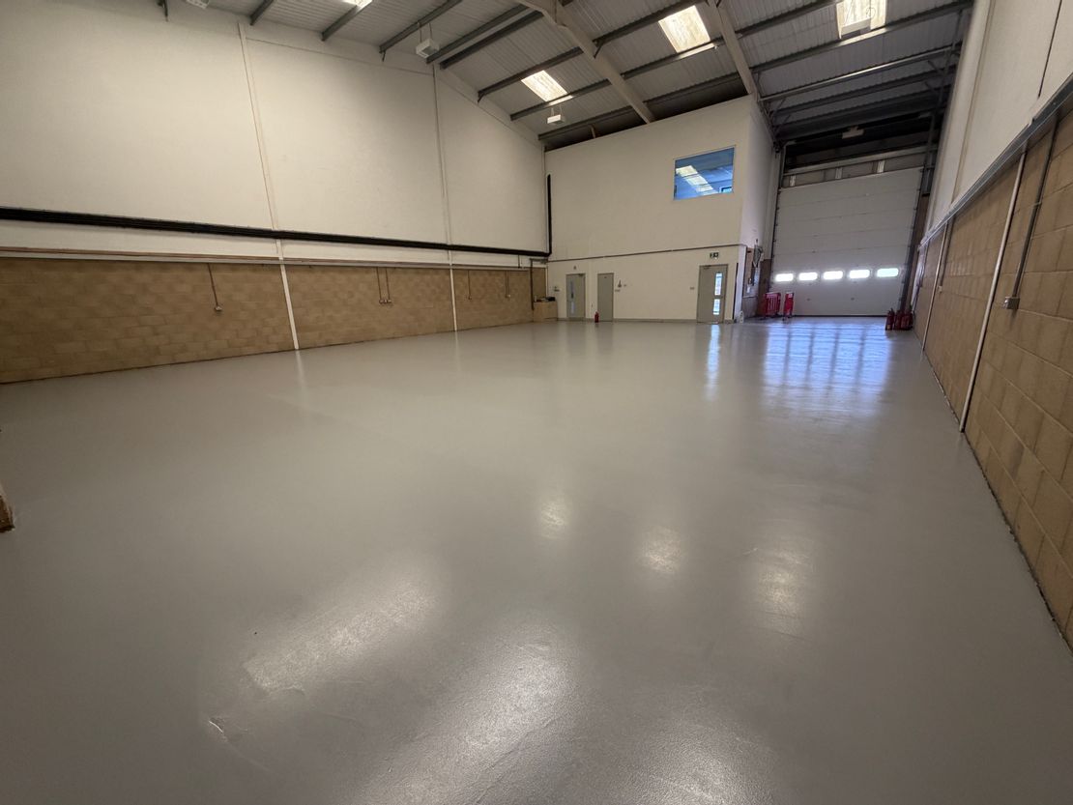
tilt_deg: -13.8
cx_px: 536
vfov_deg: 85.7
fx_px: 434
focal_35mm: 14
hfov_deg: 102.1
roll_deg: +2.9
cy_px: 402
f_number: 2.2
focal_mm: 2.22
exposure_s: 1/106
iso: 320
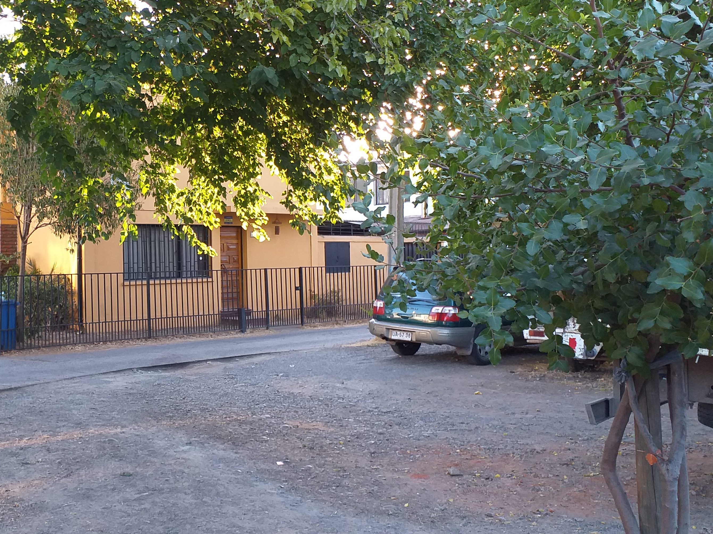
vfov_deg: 35.9
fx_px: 824
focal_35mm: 40
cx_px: 170
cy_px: 242
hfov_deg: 45.1
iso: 64
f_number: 1.9
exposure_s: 1/100
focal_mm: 3.6
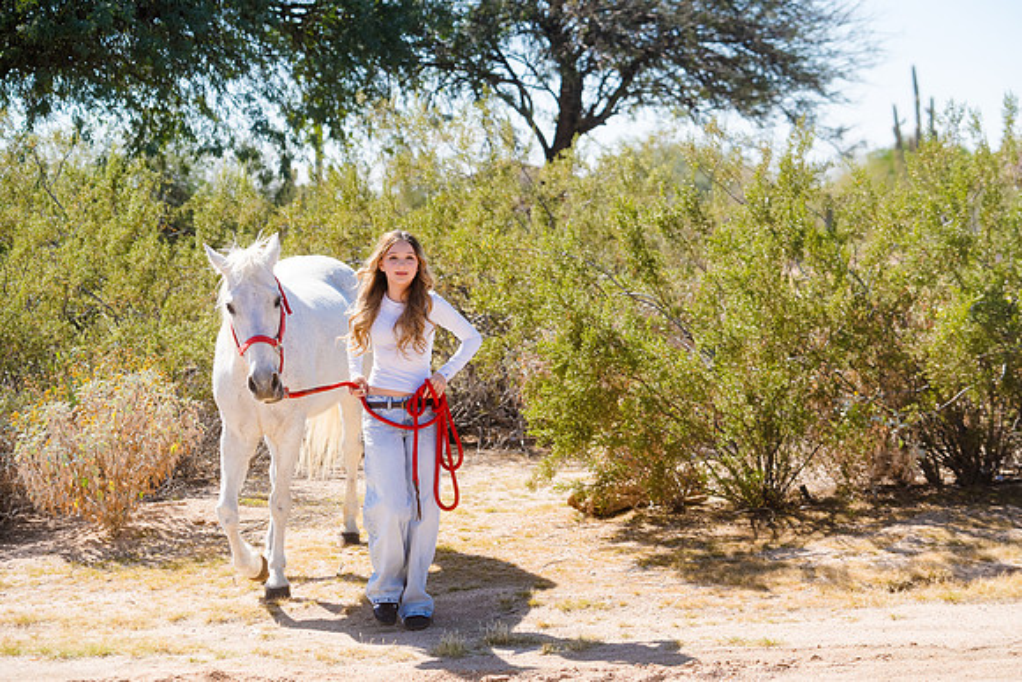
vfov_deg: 15.4
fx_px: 2527
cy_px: 341
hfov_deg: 22.9
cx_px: 511
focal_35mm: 89
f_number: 5.6
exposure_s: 1/800
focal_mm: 89
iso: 250
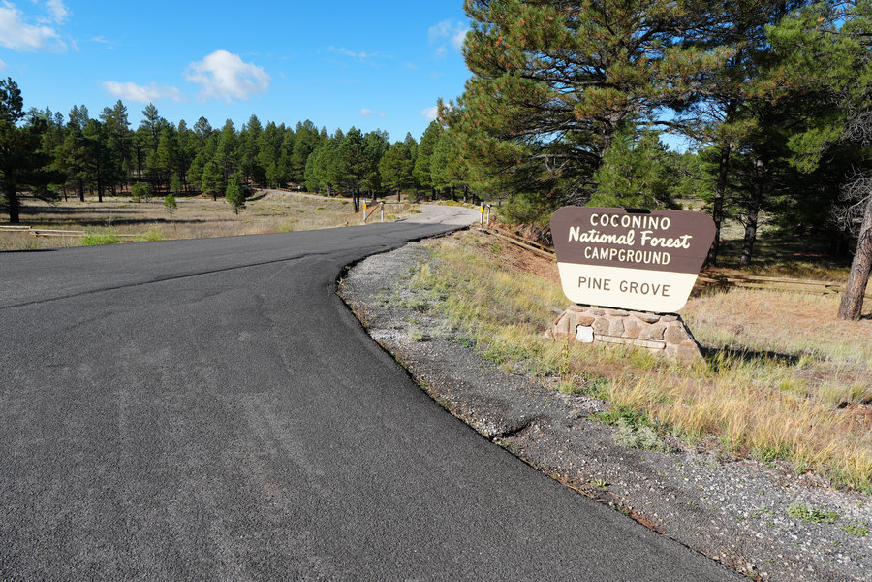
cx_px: 436
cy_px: 291
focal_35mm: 22
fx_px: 545
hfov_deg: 77.3
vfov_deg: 56.1
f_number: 9
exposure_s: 1/125
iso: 100
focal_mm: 15
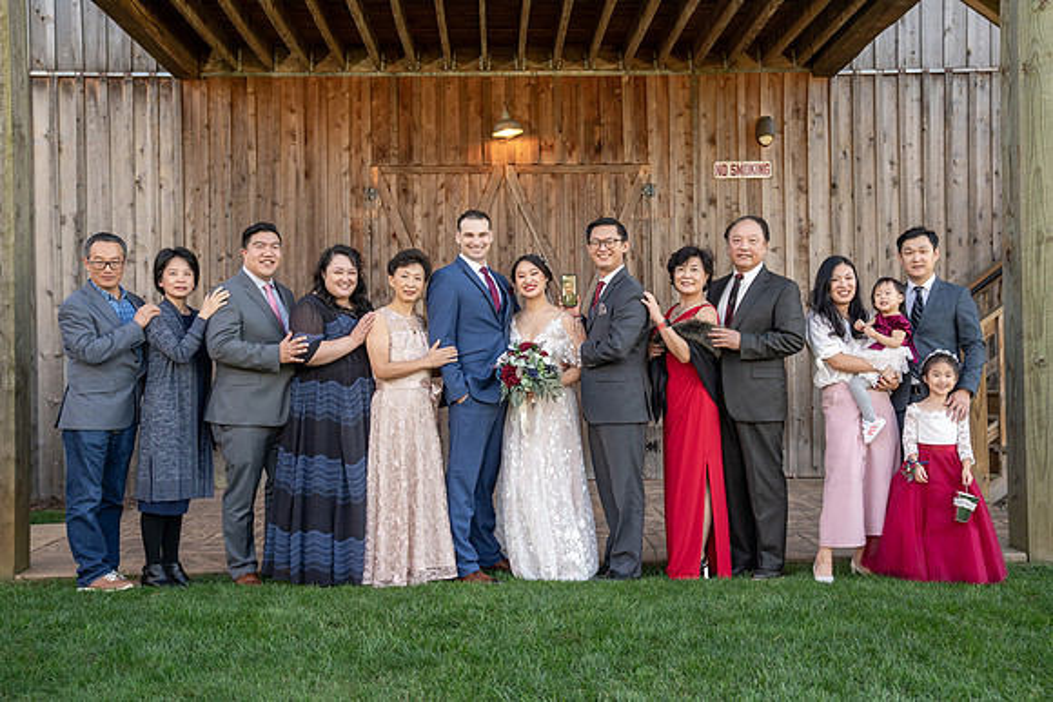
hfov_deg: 53.7
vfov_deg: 37.3
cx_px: 531
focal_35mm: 36
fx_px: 1040
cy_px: 351
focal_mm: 35
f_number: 4
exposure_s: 1/200
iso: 400
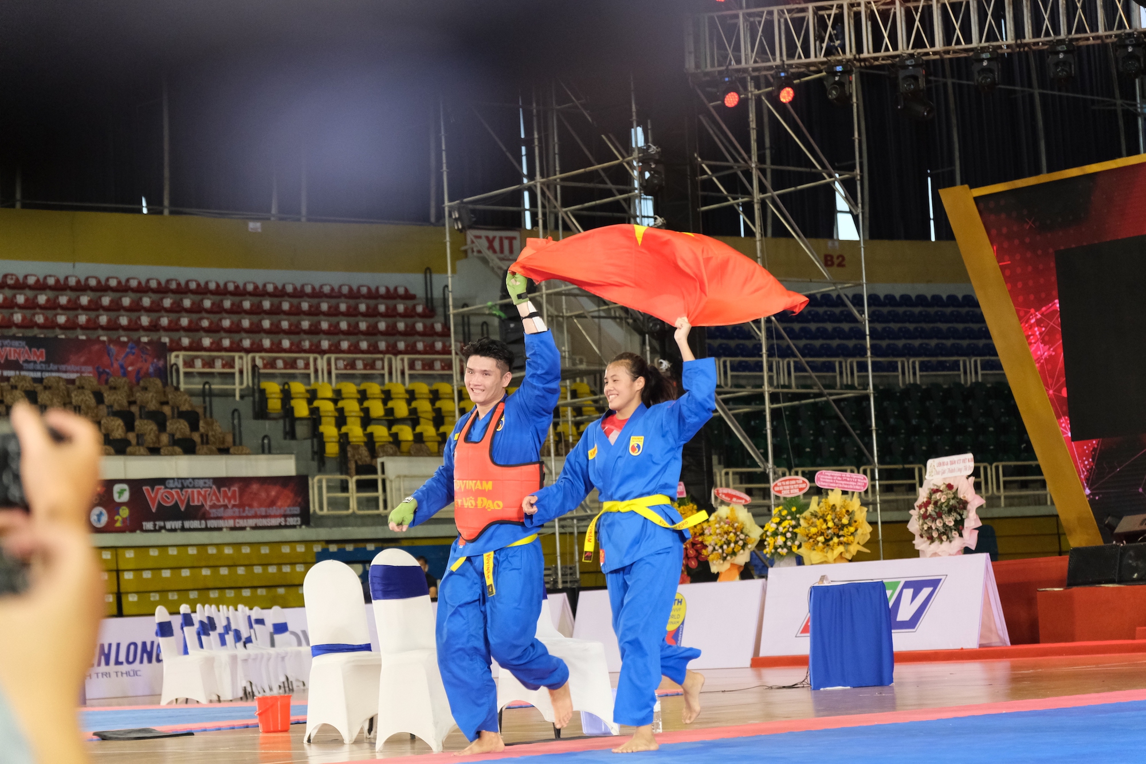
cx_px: 573
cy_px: 382
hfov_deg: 23.4
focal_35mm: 87
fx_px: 2769
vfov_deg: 15.7
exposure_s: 1/400
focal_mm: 57.9
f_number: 2.8
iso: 2500
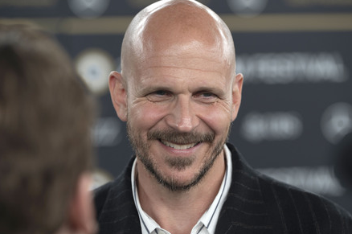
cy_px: 119
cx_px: 177
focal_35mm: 173
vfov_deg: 7.9
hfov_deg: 11.9
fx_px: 1690
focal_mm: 168
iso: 400
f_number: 4
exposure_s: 1/200
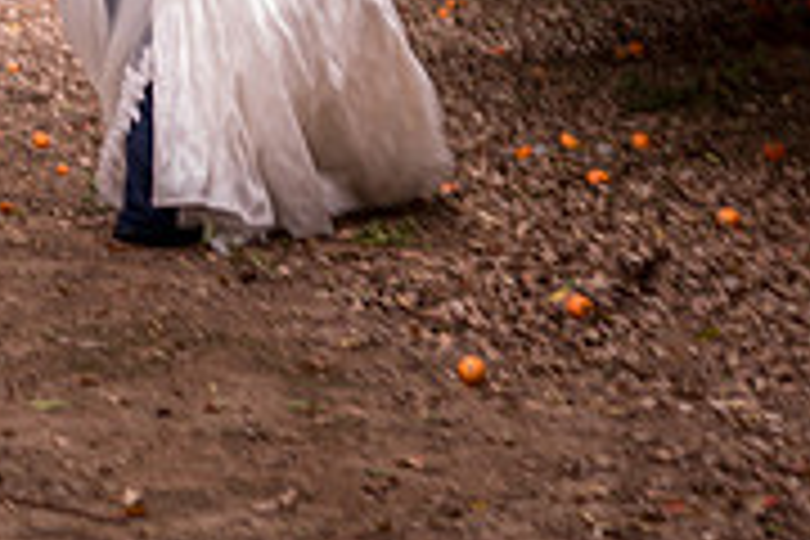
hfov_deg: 15.8
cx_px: 153
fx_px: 2902
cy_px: -189
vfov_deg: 10.4
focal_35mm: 129
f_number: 2
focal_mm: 40
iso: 100
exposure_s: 1/80
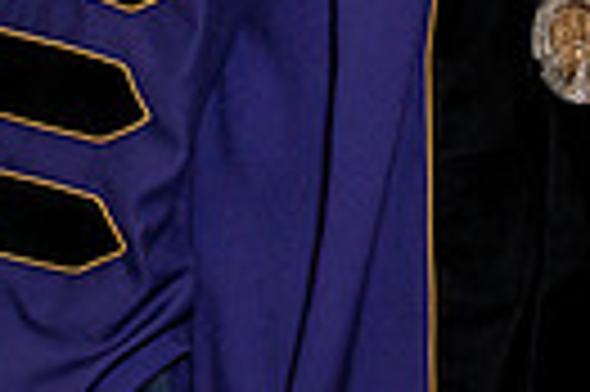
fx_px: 5074
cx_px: 486
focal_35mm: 310
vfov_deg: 4.4
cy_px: -70
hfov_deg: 6.6
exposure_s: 1/200
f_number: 5
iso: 1250
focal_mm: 70
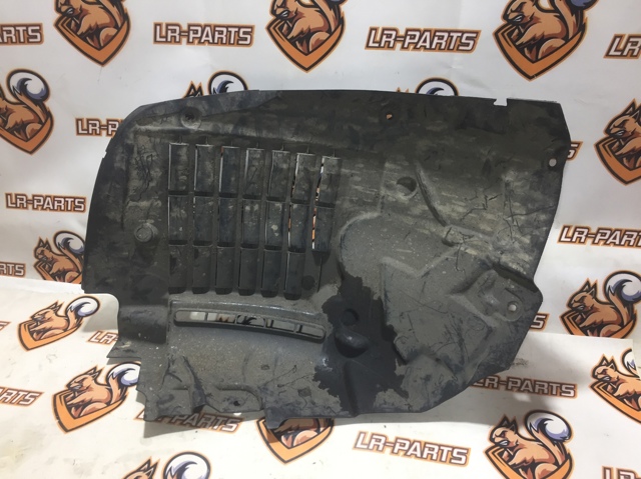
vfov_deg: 48.2
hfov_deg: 61.7
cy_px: 240
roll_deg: +0.7
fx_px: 537
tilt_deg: -32.1
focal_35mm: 29
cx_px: 320
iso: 32
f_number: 2.2
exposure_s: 1/33
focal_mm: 4.15
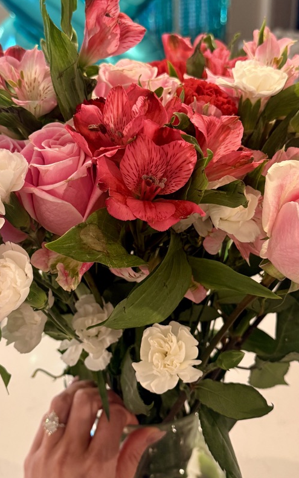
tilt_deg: -24.1
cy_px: 230
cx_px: 142
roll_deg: +1.0
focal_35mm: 45
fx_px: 586
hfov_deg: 28.6
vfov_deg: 44.3
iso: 250
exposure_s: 1/60
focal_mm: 6.76
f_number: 1.78
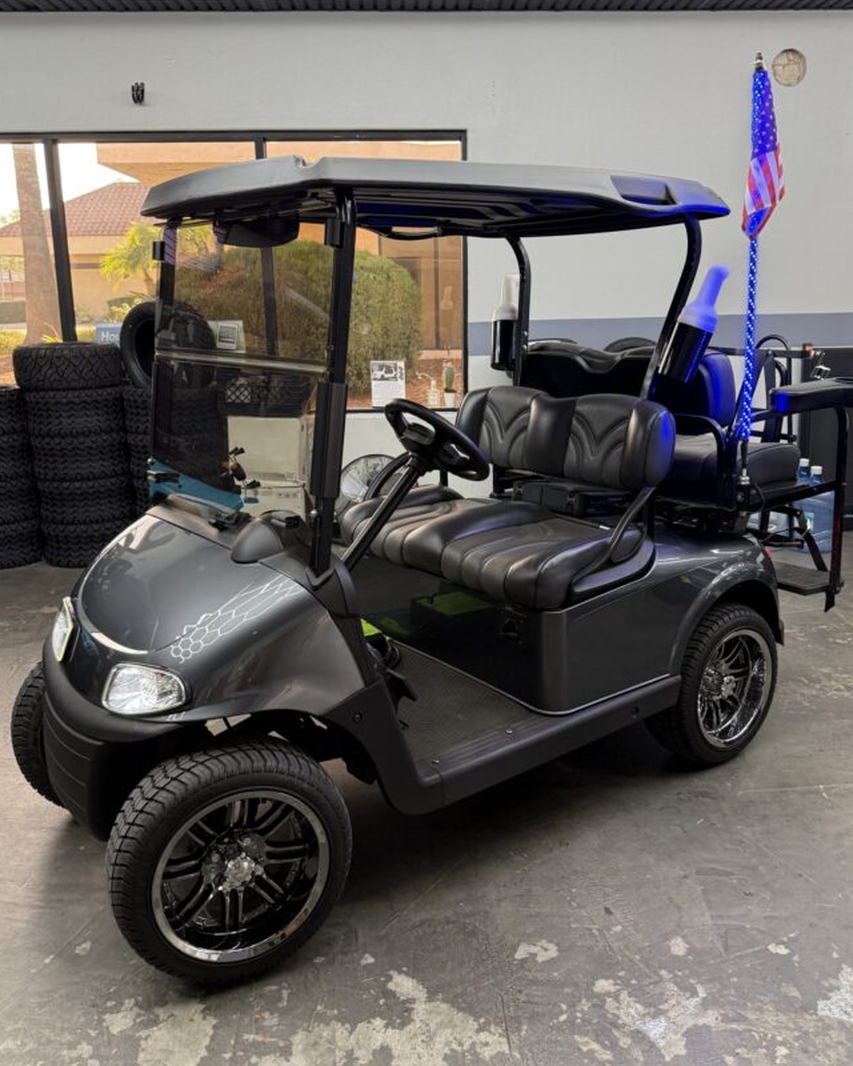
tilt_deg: -12.2
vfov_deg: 58.7
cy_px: 506
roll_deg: +0.2
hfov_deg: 48.5
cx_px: 441
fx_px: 947
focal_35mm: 30
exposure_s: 1/102
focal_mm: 6.76
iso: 200
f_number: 1.78
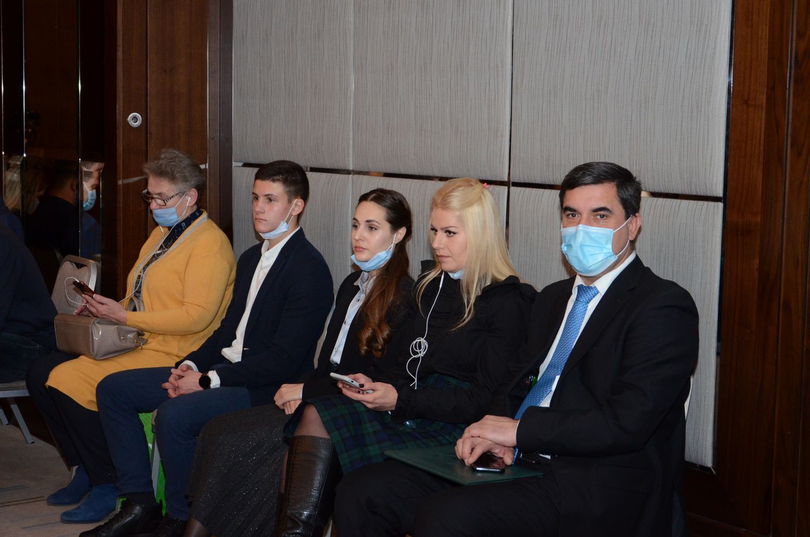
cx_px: 405
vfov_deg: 22.5
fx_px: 1347
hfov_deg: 33.5
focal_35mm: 60
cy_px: 268
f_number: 4.5
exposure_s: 1/160
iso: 1600
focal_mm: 40
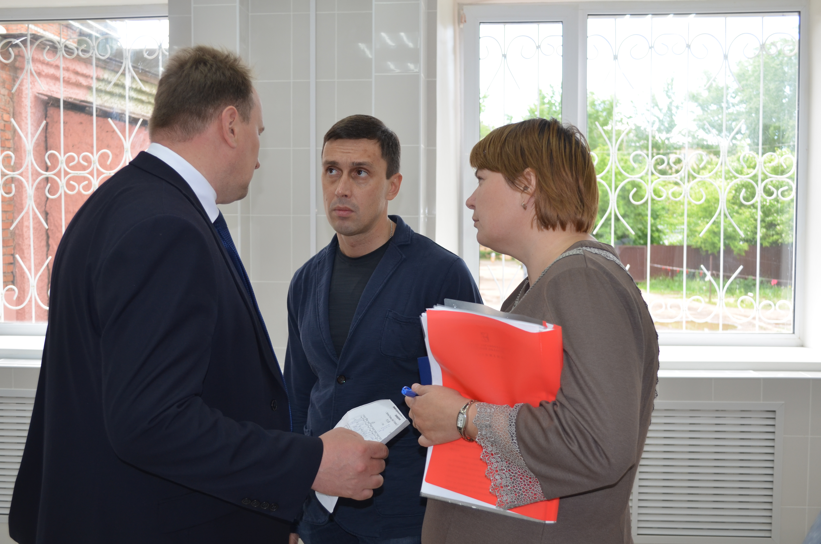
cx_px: 410
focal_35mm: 42
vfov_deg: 31.8
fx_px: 956
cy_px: 272
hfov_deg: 46.5
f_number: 4.5
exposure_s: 1/125
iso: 320
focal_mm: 28
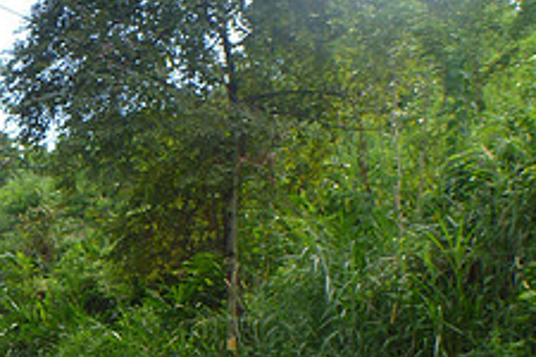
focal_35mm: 75
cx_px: -105
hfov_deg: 24.5
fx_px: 1117
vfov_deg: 17.3
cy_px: 434
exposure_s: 1/160
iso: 100
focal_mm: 4.9
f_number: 3.3
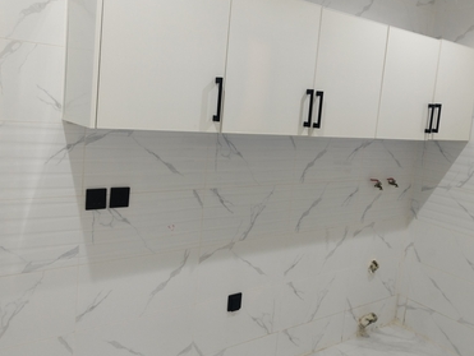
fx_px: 439
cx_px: 238
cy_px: 146
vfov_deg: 44.0
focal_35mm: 32
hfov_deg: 56.8
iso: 404
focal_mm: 4.7
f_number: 1.8
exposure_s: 1/40
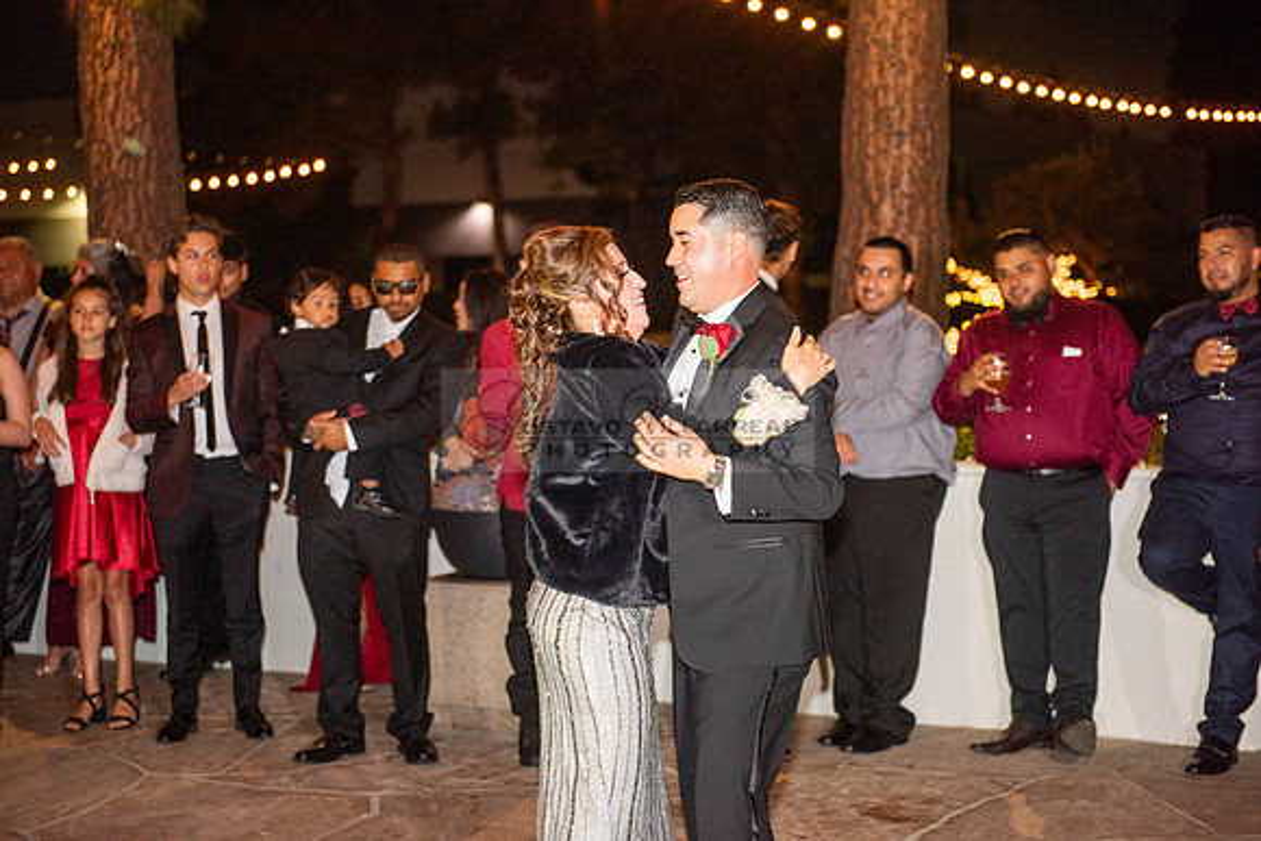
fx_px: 2452
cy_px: 420
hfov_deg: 28.8
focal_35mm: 70
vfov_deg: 19.5
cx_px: 630
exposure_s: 1/125
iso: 1250
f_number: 2.8
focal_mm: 70
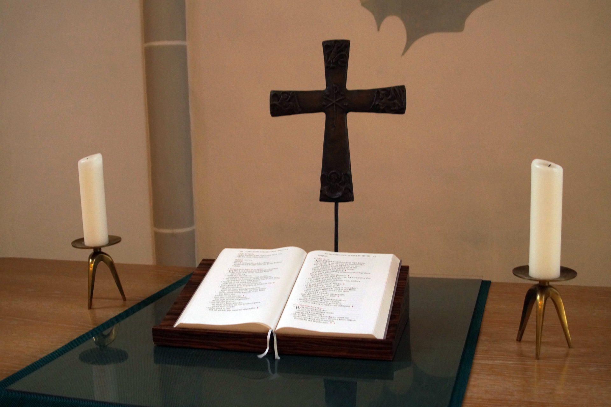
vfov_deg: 31.9
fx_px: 712
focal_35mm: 42
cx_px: 306
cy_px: 204
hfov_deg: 46.4
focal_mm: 28
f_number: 4
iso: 640
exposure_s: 1/60
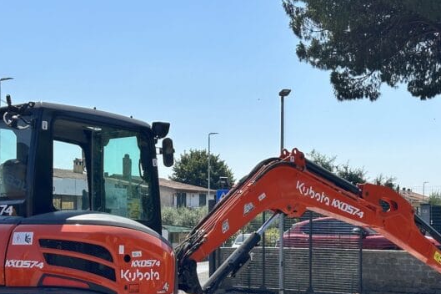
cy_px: 267
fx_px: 1041
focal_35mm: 85
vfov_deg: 15.8
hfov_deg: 23.9
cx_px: 258
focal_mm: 6.86
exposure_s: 1/4566
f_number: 1.78
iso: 64
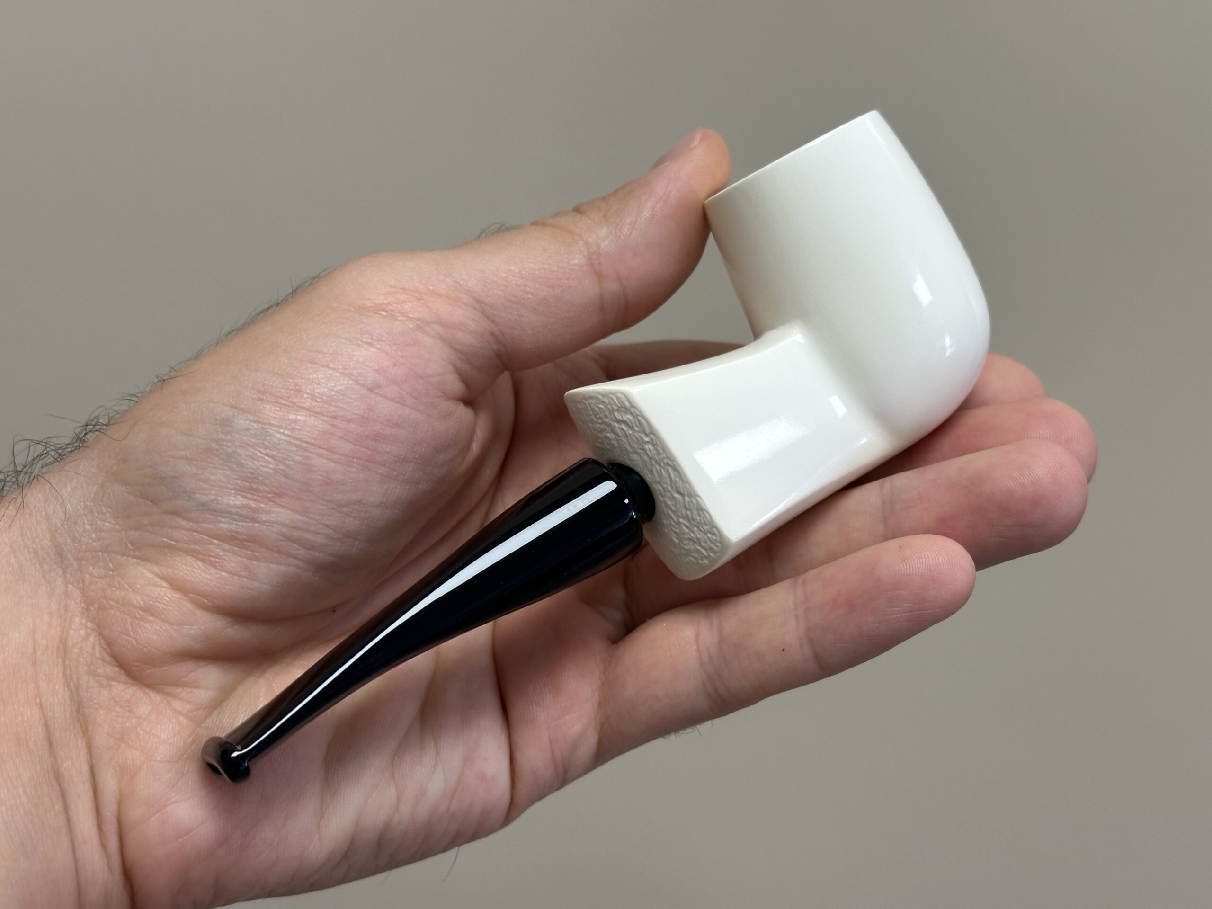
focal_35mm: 48
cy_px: 454
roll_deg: -0.2
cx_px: 606
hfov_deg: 39.7
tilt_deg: -26.7
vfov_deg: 30.3
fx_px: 1681
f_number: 1.78
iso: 64
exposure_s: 1/121
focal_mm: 6.86
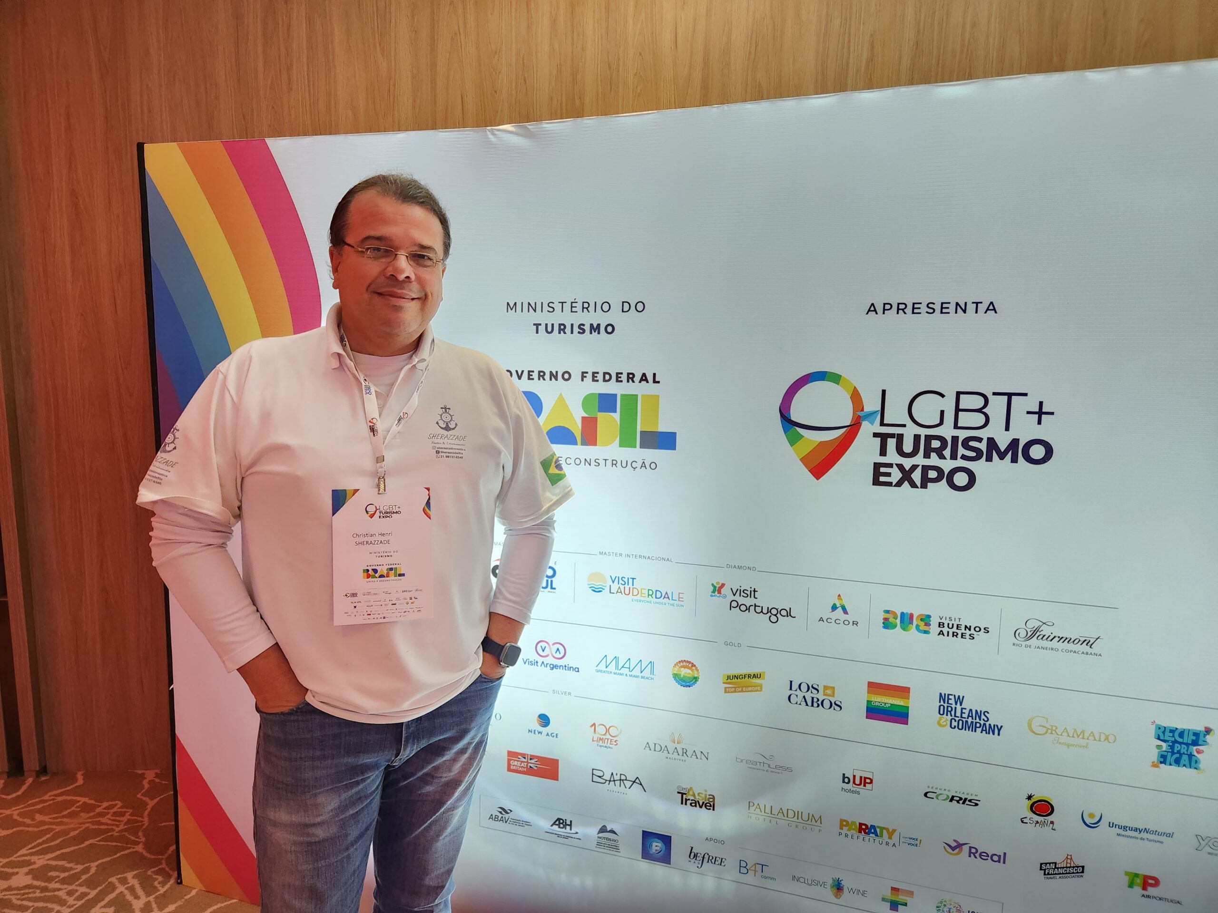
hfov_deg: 73.9
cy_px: 456
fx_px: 809
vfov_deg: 58.9
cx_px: 609
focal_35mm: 23
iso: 640
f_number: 1.8
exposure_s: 1/40
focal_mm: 5.4
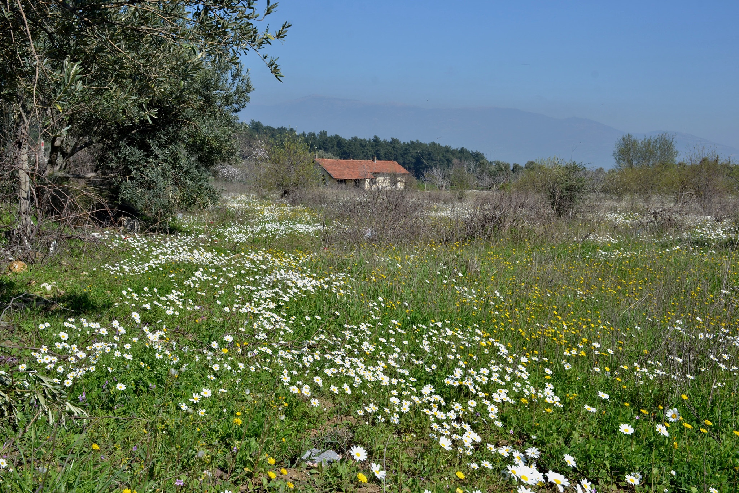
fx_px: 924
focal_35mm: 45
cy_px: 246
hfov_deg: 43.6
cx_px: 370
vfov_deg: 29.9
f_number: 14
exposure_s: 1/100
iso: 100
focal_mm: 30
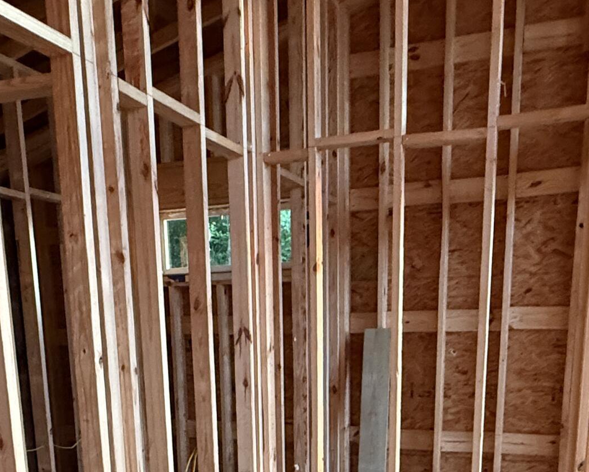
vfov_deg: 34.6
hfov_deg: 46.8
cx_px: 290
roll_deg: +2.0
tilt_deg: -12.3
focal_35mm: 39
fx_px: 680
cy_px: 475
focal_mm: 2.22
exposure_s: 1/60
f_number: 2.2
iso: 800
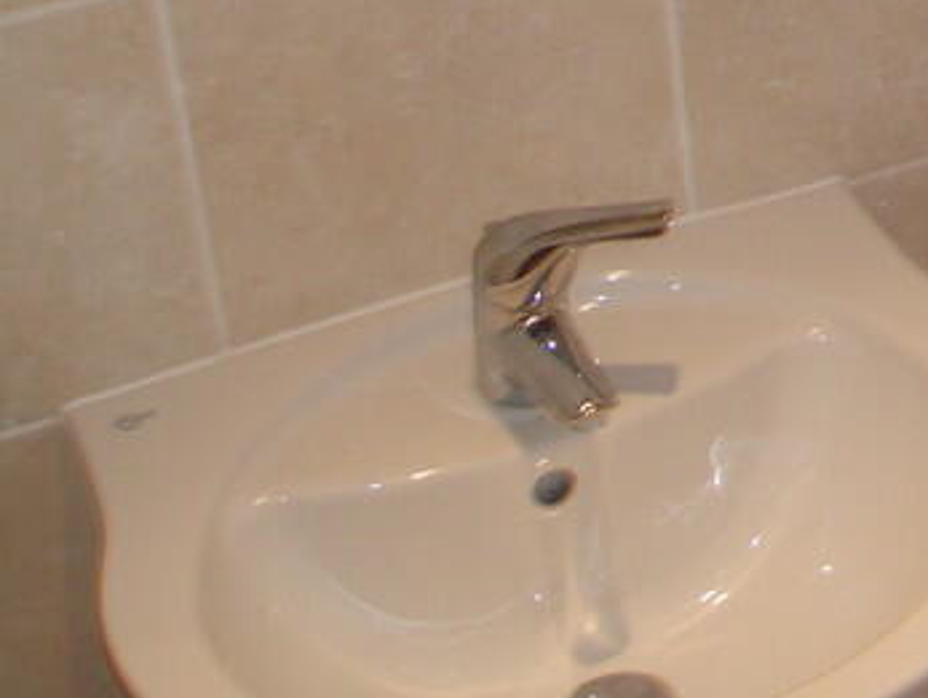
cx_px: 1155
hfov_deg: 16.7
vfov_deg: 12.8
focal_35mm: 112
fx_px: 3006
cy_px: -243
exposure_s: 1/30
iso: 100
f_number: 3.5
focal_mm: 6.7
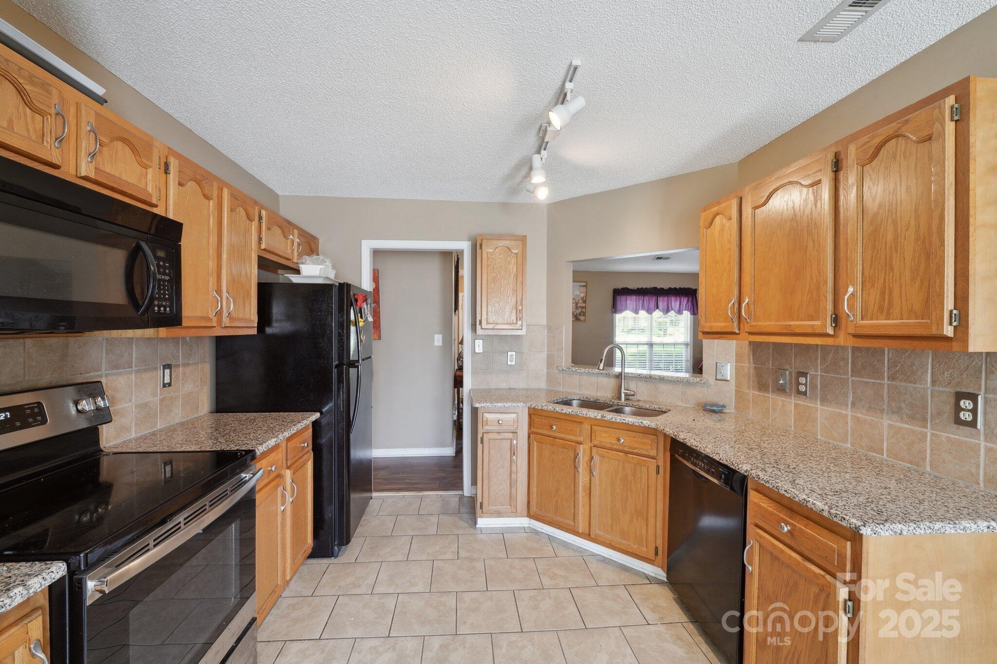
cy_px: 332
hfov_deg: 104.3
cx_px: 498
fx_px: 388
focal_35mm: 14
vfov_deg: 81.2
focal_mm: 14
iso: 400
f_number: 11
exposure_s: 1/2.5
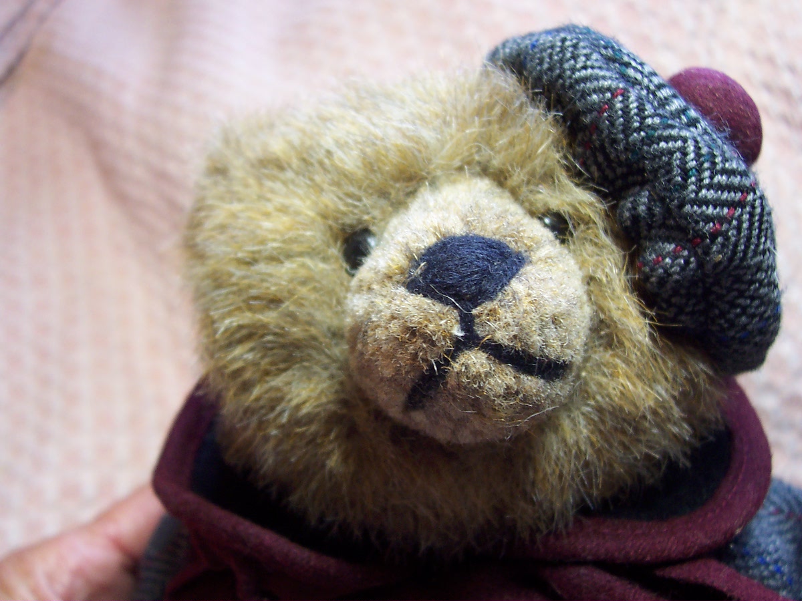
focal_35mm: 37
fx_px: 857
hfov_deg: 50.1
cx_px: 401
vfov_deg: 38.7
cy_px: 300
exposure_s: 1/30
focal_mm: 5.6
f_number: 2.8
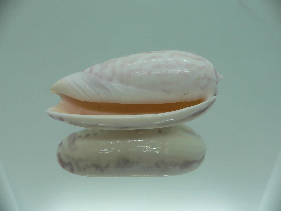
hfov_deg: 52.6
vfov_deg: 40.7
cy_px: 106
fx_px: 284
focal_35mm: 35
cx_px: 140
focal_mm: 4.6
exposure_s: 1/60
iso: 80
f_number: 2.8
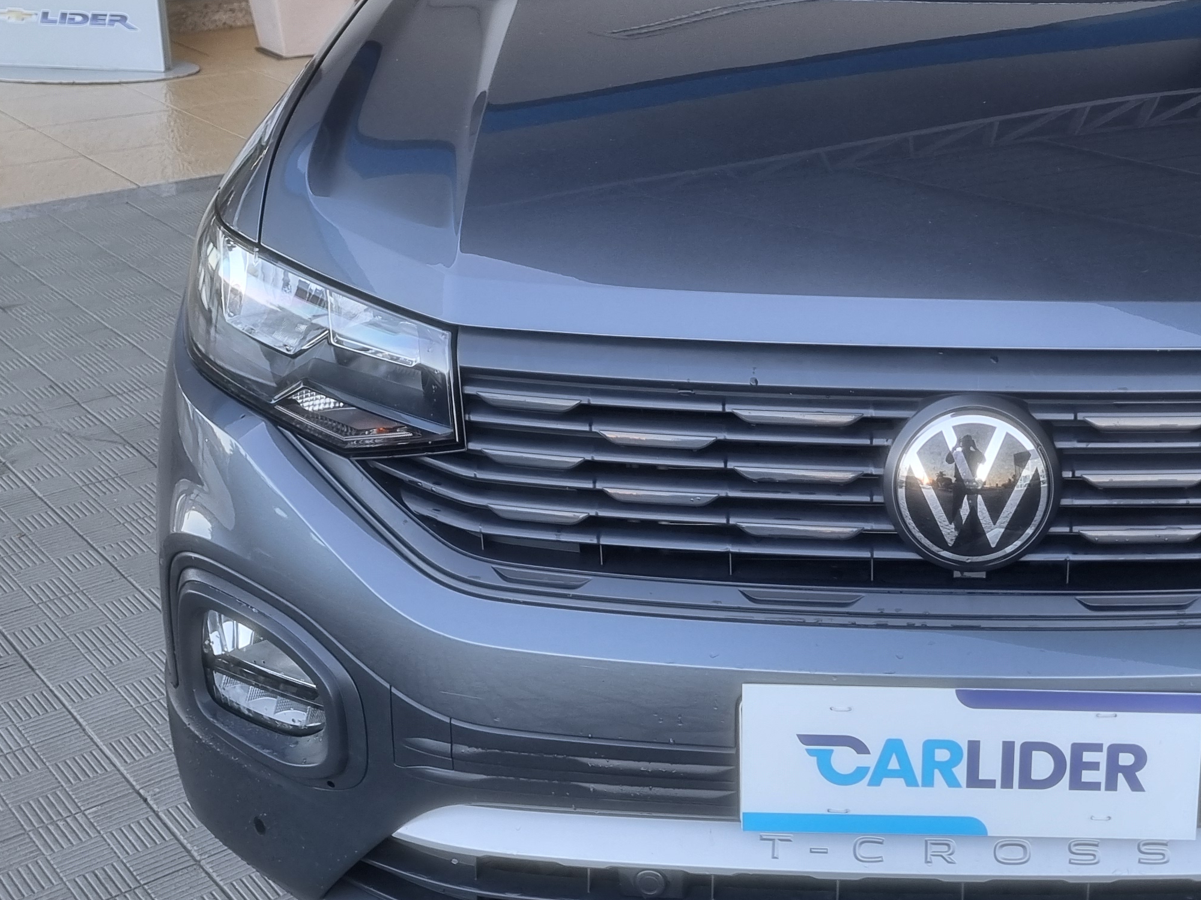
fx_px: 1804
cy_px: 194
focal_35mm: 52
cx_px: 896
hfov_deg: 36.0
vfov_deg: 27.5
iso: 64
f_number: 1.8
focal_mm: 5.4
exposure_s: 1/120
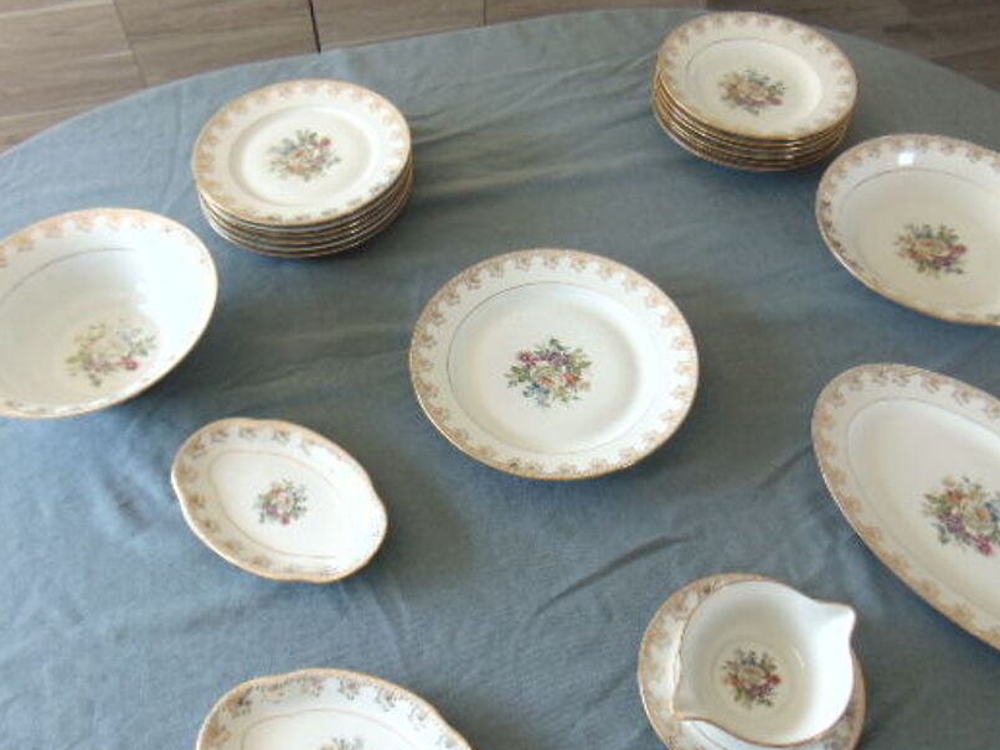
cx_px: 522
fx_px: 896
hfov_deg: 58.3
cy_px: 378
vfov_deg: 45.5
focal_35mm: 31
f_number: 3
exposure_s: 1/40
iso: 80
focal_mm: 4.5
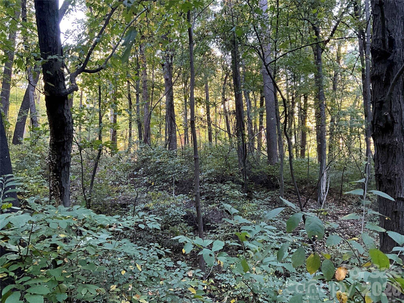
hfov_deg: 61.7
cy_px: 152
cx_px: 202
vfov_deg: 48.2
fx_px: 338
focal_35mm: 29
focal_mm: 3
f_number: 1.8
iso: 200
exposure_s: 1/60
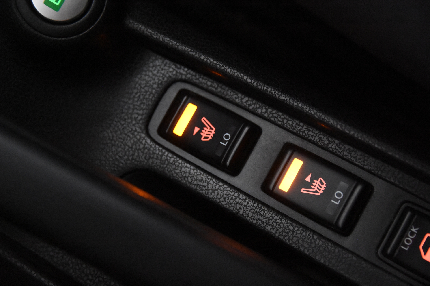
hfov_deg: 29.9
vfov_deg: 20.2
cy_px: 143
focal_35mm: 68
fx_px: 806
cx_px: 215
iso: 10000
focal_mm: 45
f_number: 3.5
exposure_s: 1/80
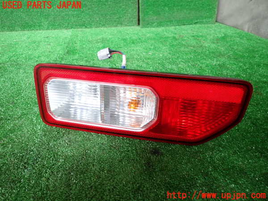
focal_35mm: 25
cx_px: 134
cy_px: 100
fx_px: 194
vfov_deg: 54.9
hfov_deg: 69.4
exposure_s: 1/50
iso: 200
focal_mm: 4.5
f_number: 2
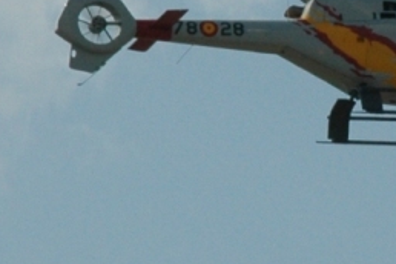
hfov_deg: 6.3
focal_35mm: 326
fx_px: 3586
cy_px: 37
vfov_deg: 4.2
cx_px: 370
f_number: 13
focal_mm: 70
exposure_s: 1/640
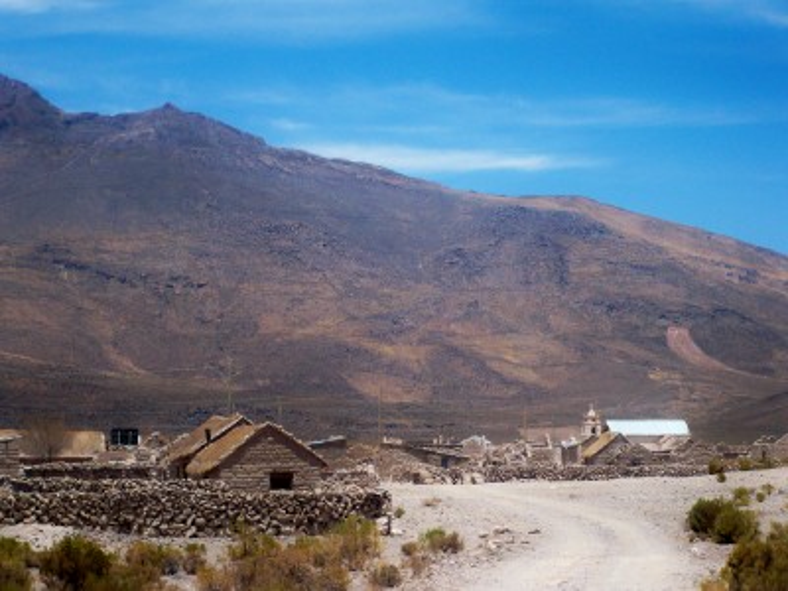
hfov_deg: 18.7
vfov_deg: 14.1
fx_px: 2390
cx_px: 394
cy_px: 296
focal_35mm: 105
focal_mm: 18.8
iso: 80
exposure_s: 1/800
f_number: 5.7
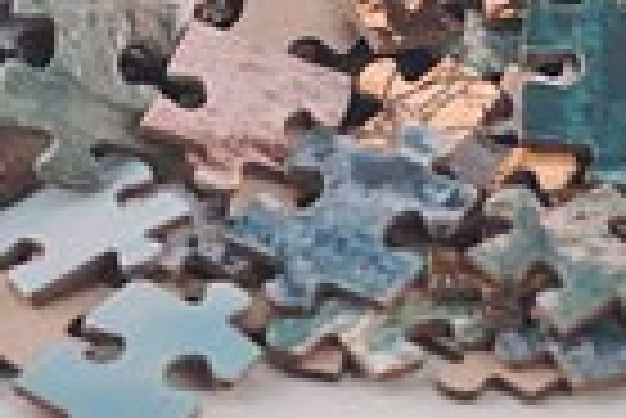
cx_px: 410
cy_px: -162
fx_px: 7885
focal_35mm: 453
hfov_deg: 4.5
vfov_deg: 3.0
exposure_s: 1/200
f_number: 9
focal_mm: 105
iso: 64
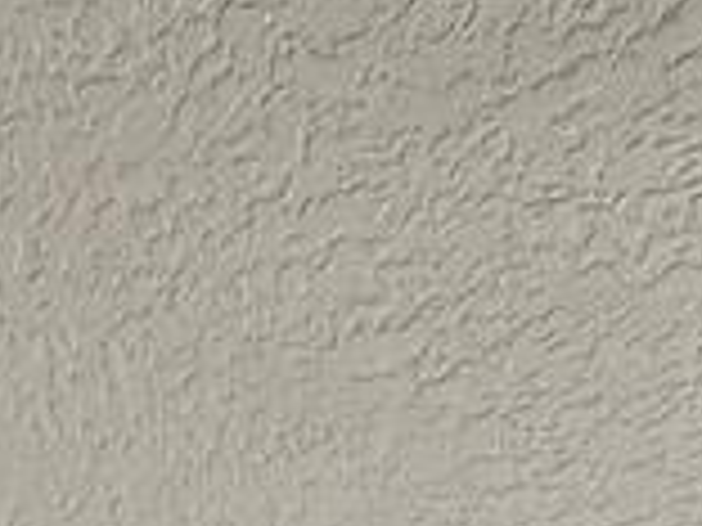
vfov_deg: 10.7
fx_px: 1866
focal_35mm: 92
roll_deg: +0.7
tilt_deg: -0.8
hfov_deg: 18.8
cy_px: 1600
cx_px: 1058
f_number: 2.2
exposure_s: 1/60
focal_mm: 2.22
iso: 250
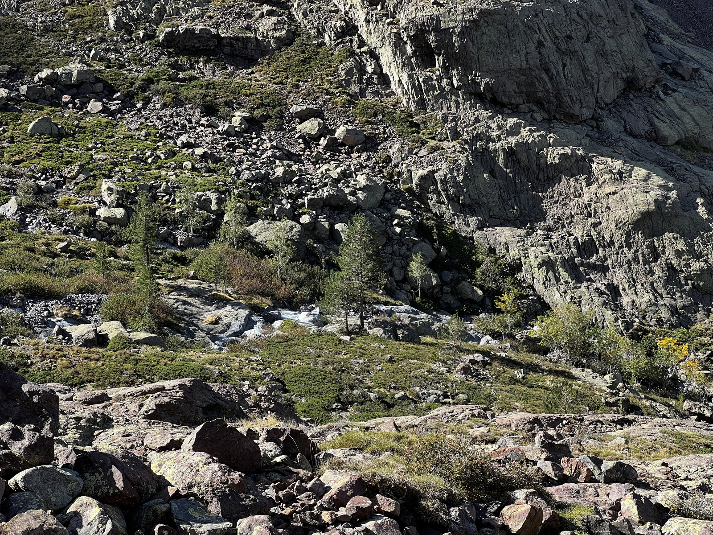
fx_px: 1586
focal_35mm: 77
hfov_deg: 25.3
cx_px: 356
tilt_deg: -21.2
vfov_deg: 19.1
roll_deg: -0.2
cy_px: 268
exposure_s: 1/244
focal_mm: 9
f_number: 2.8
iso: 32
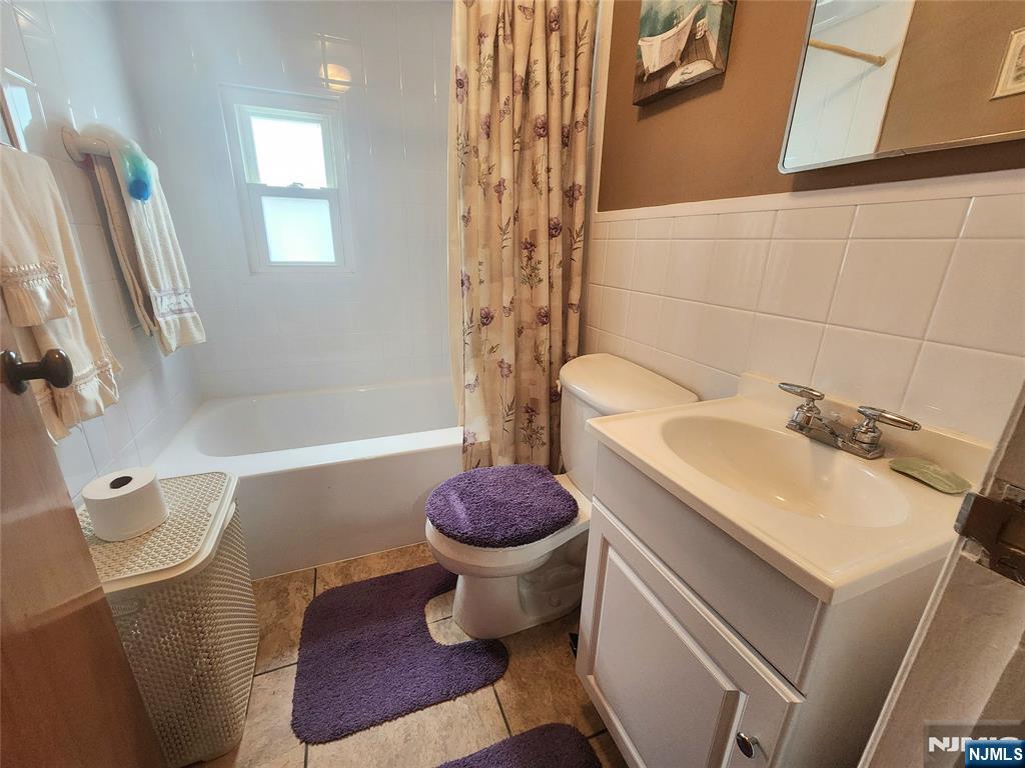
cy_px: 384
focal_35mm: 13
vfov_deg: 89.9
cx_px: 512
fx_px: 385
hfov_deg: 106.2
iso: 320
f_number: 2.2
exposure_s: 1/60.2
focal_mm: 2.2
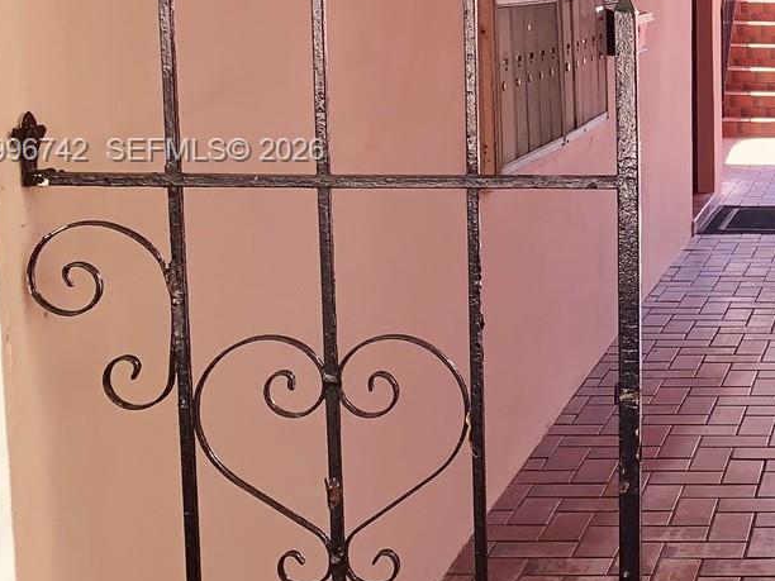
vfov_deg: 21.4
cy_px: 152
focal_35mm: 68
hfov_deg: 25.5
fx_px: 1522
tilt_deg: -5.9
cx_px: 943
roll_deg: -0.8
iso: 50
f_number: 1.8
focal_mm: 4.25
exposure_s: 1/121
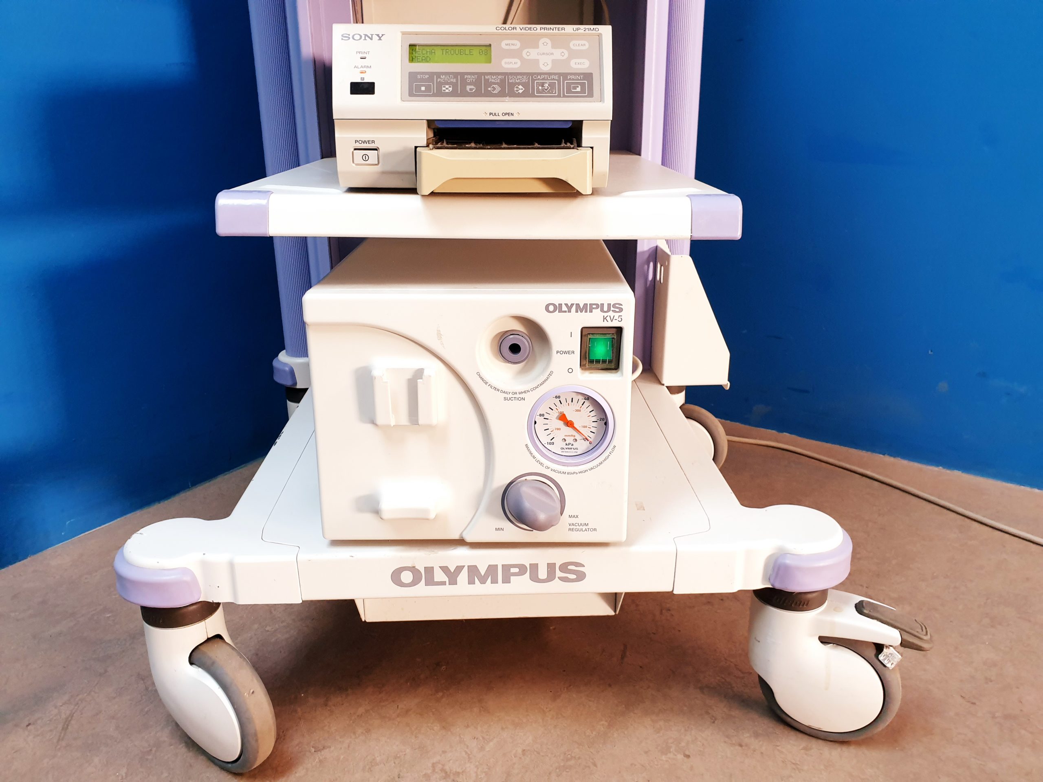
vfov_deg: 53.1
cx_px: 522
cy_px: 391
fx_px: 783
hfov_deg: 67.3
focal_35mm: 26
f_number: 2.4
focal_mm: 4.3
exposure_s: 1/50
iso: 160
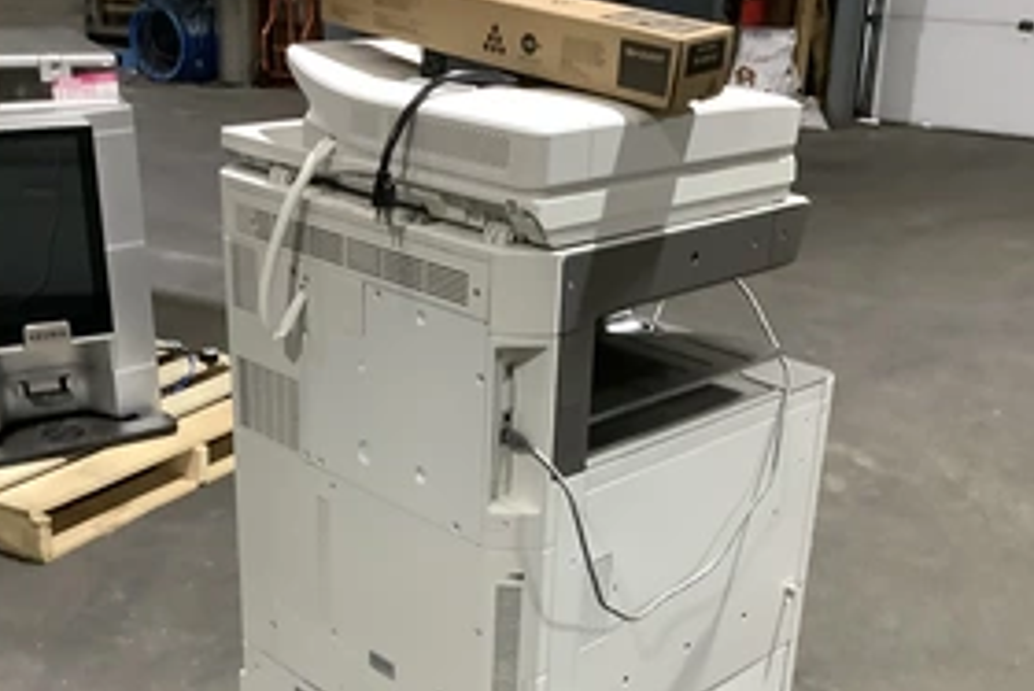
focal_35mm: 46
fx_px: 1322
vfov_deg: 29.0
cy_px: 480
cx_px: 506
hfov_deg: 42.7
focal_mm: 3.3
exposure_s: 1/50
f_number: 2.4
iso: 250
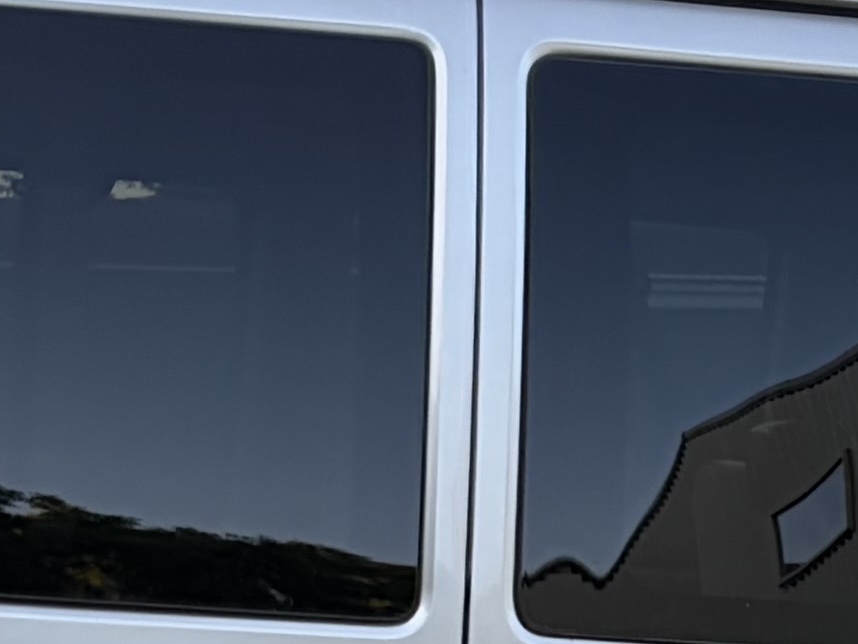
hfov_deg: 11.4
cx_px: 656
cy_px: 847
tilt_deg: -4.3
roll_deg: -2.9
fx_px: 4289
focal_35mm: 173
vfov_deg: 8.5
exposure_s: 1/294
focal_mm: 5.96
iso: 50
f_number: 1.6
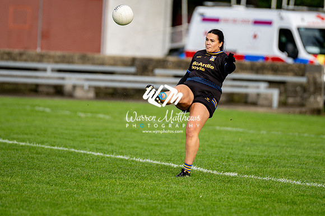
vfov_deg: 3.1
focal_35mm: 450
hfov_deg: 4.6
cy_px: 108
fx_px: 4060
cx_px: 162
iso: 280
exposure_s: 1/3200
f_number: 2.8
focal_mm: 300
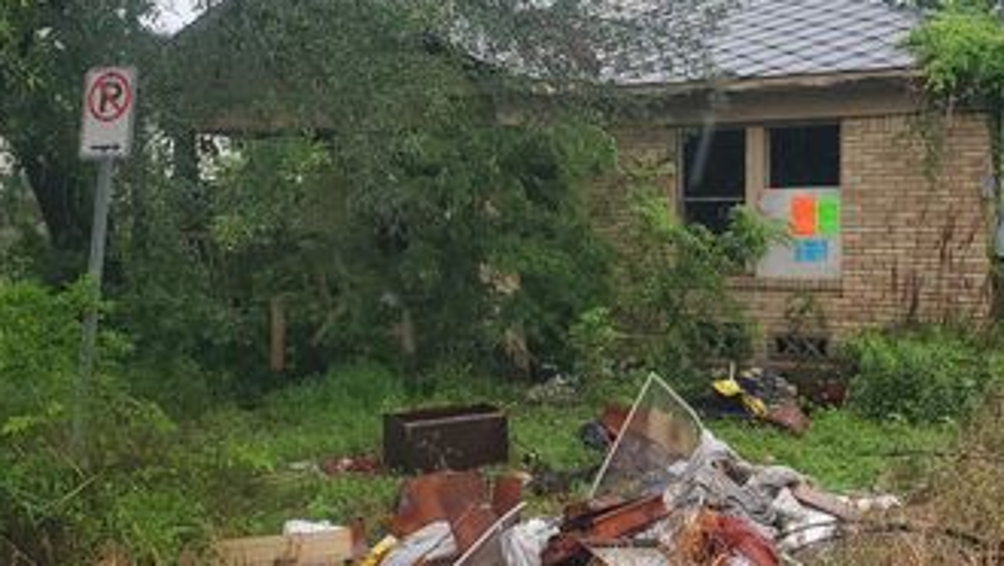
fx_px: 1358
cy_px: 269
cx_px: 548
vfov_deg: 23.5
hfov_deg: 40.5
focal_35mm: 51
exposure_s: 1/491
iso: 50
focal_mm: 4.3
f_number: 2.4
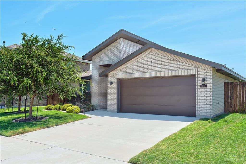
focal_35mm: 30
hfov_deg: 61.9
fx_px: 205
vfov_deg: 43.6
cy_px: 82
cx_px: 123
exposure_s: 1/500
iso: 100
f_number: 7.1
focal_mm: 30
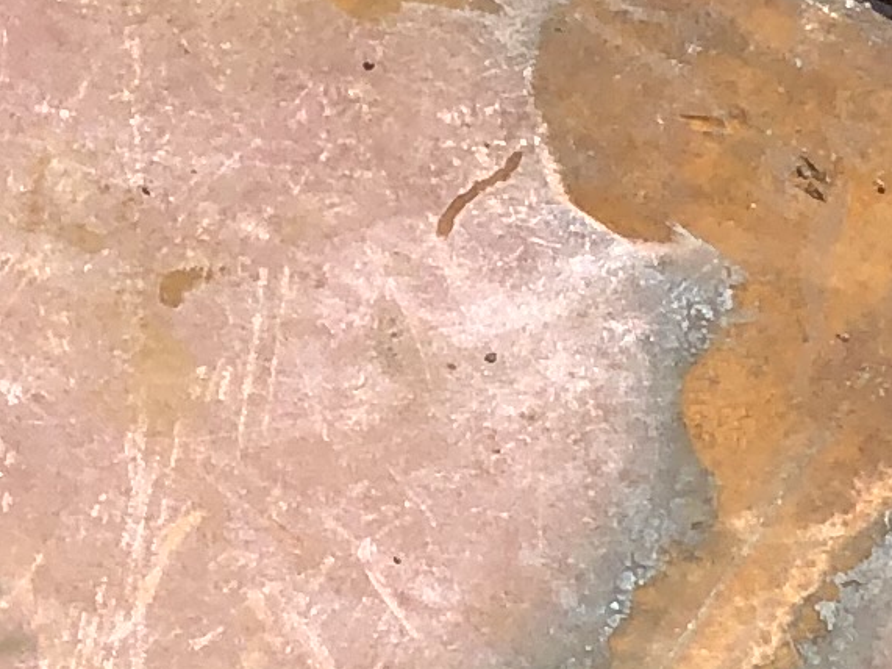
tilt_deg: -40.2
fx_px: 9455
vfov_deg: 3.9
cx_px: -628
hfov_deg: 5.3
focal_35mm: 367
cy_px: -1622
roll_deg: -0.2
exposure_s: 1/857
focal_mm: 6
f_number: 2.4
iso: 16
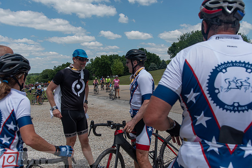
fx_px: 224
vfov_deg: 41.1
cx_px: 126
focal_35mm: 32
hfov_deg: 58.7
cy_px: 84
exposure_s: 1/640
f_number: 5.6
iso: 200
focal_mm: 32
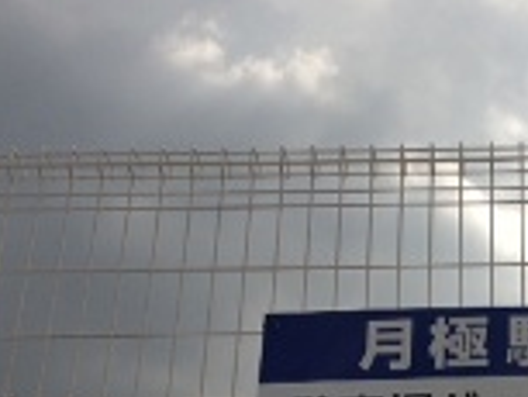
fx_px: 1267
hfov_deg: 22.8
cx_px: 507
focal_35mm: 83
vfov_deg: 17.2
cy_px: 438
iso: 50
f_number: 2.4
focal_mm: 4.13
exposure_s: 1/3623
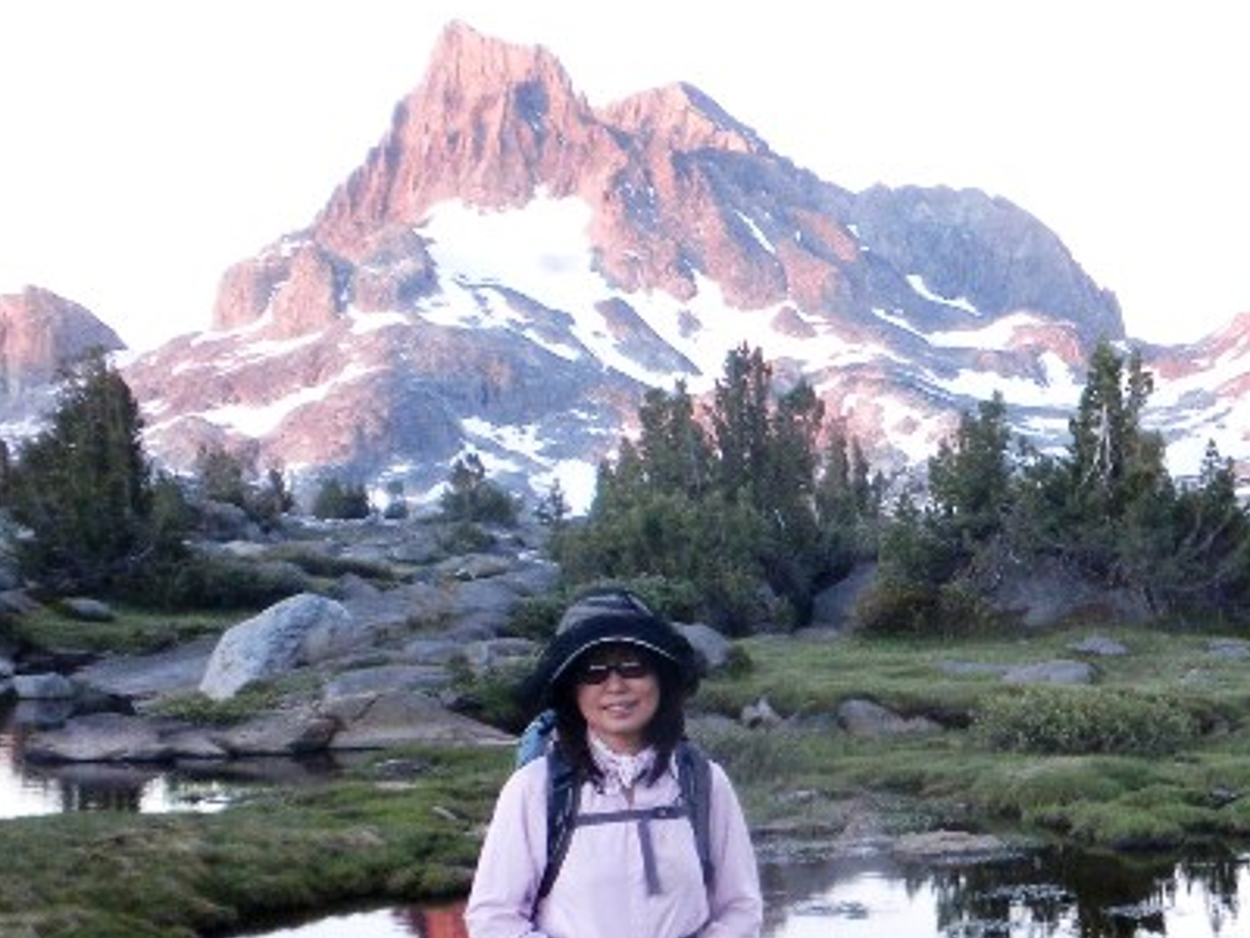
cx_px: 1228
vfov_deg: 19.8
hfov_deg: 25.2
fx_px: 2672
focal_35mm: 74
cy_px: 700
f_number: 3.5
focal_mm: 6.6
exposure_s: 1/68.3
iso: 323
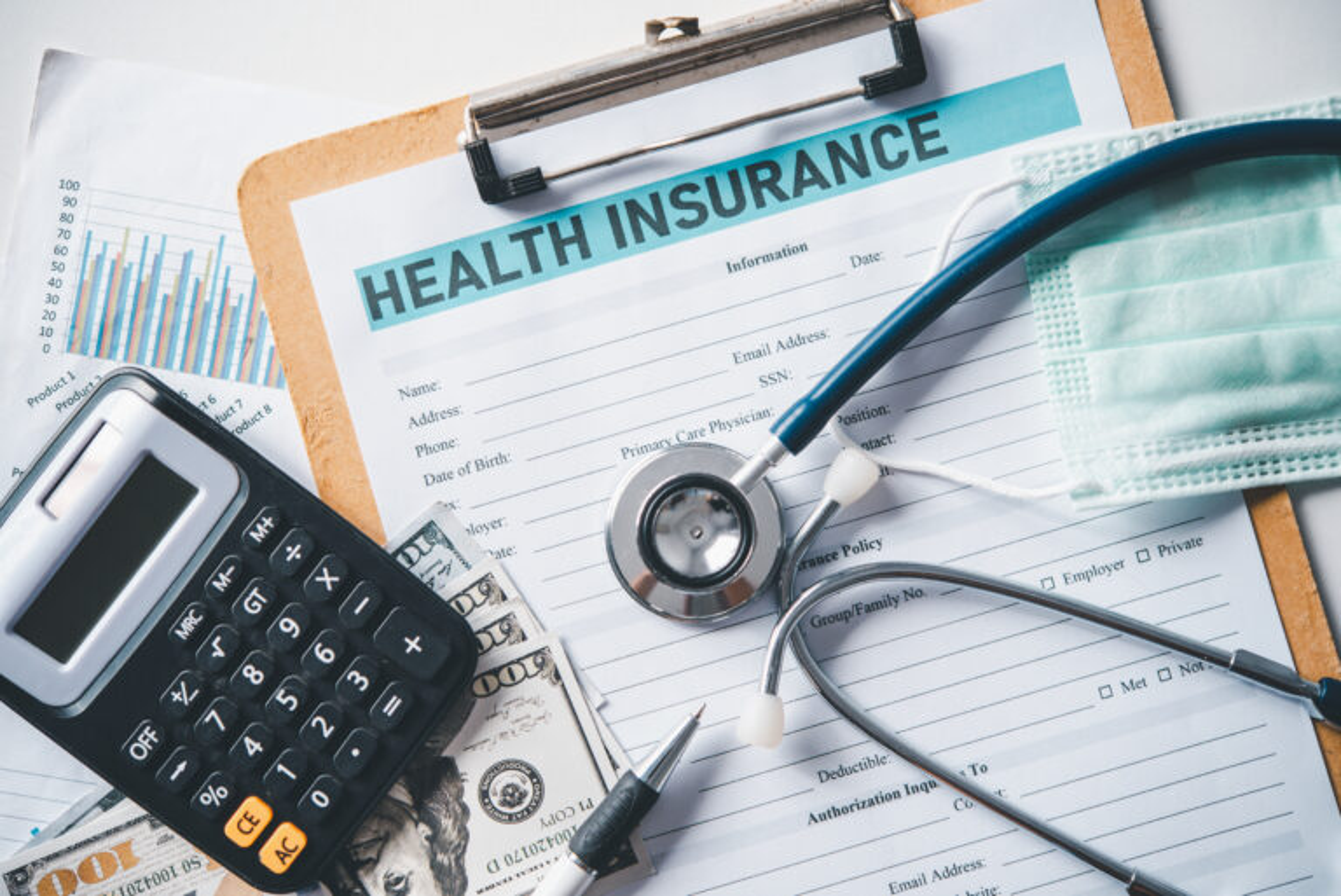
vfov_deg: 22.7
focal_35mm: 60
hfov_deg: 33.4
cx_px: 670
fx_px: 2236
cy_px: 448
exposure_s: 1/80
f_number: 4
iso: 200
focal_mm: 60
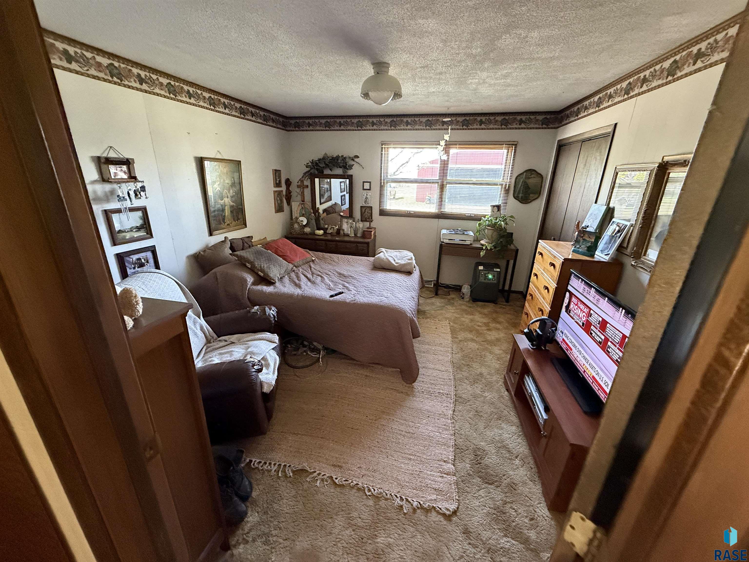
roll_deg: -1.3
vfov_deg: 85.7
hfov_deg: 102.1
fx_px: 303
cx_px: 374
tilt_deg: -19.8
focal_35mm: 14
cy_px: 281
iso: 800
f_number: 2.2
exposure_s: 1/60
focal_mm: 2.22
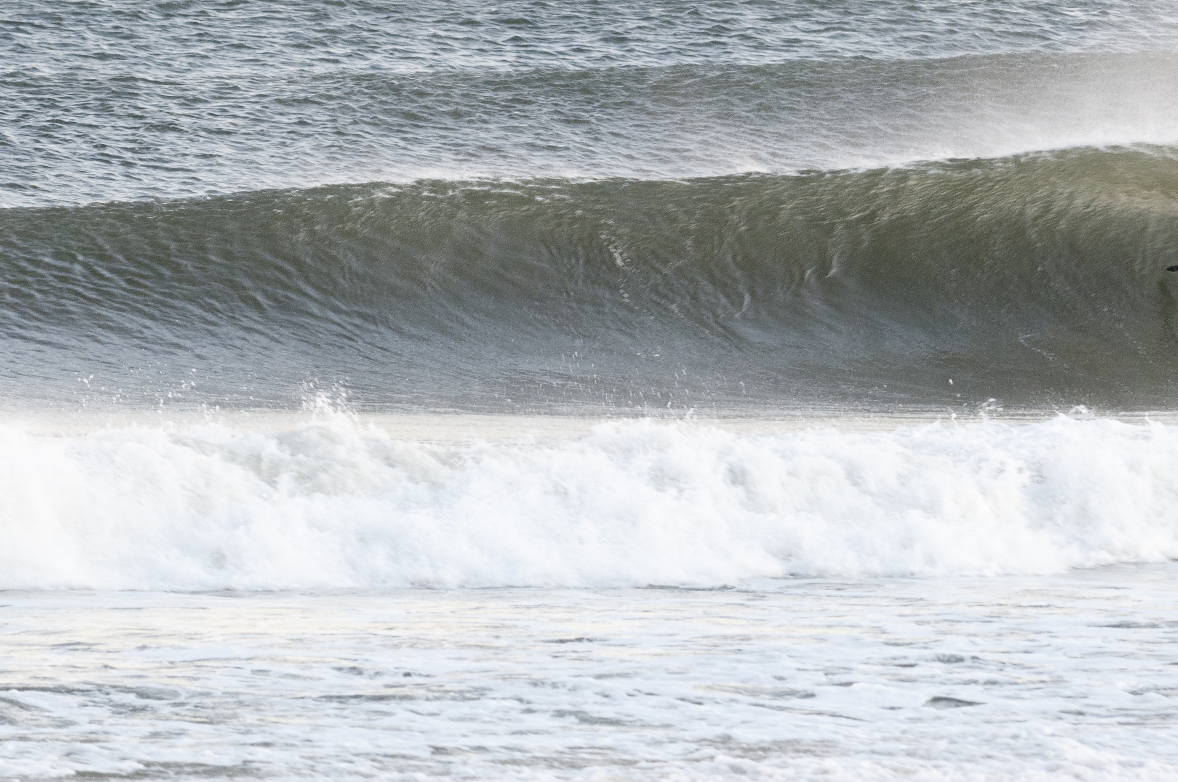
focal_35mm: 695
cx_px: 691
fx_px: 22715
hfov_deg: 3.0
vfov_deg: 2.0
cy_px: 352
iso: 1000
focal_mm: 300
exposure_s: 1/100
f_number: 6.3
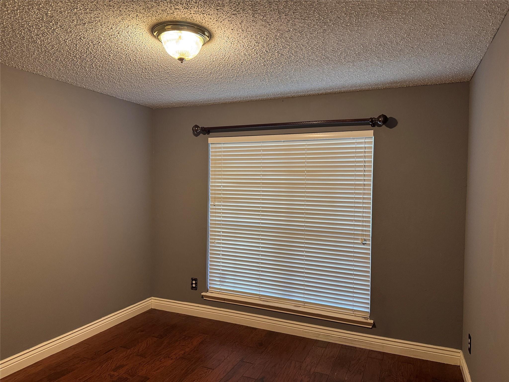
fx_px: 353
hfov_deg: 71.6
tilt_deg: -1.8
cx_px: 254
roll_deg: -1.2
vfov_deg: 56.8
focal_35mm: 24
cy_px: 191
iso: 250
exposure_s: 1/60
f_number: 1.78
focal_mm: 6.76
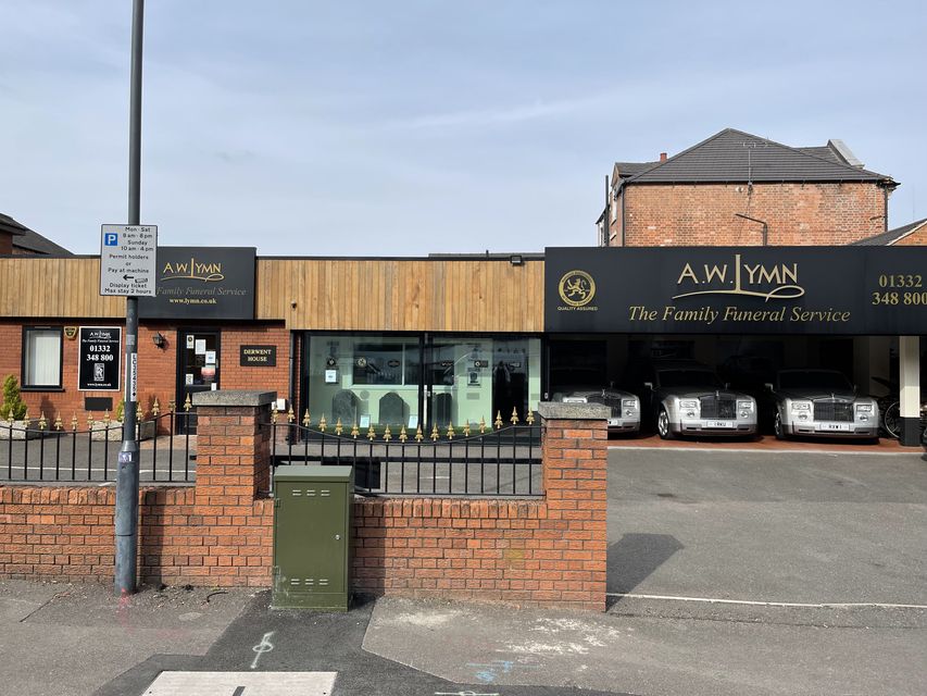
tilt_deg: +1.3
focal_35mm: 26
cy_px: 348
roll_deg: -0.6
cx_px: 464
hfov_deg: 67.3
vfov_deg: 53.1
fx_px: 696
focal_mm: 5.1
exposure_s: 1/3448
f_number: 1.6
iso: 32
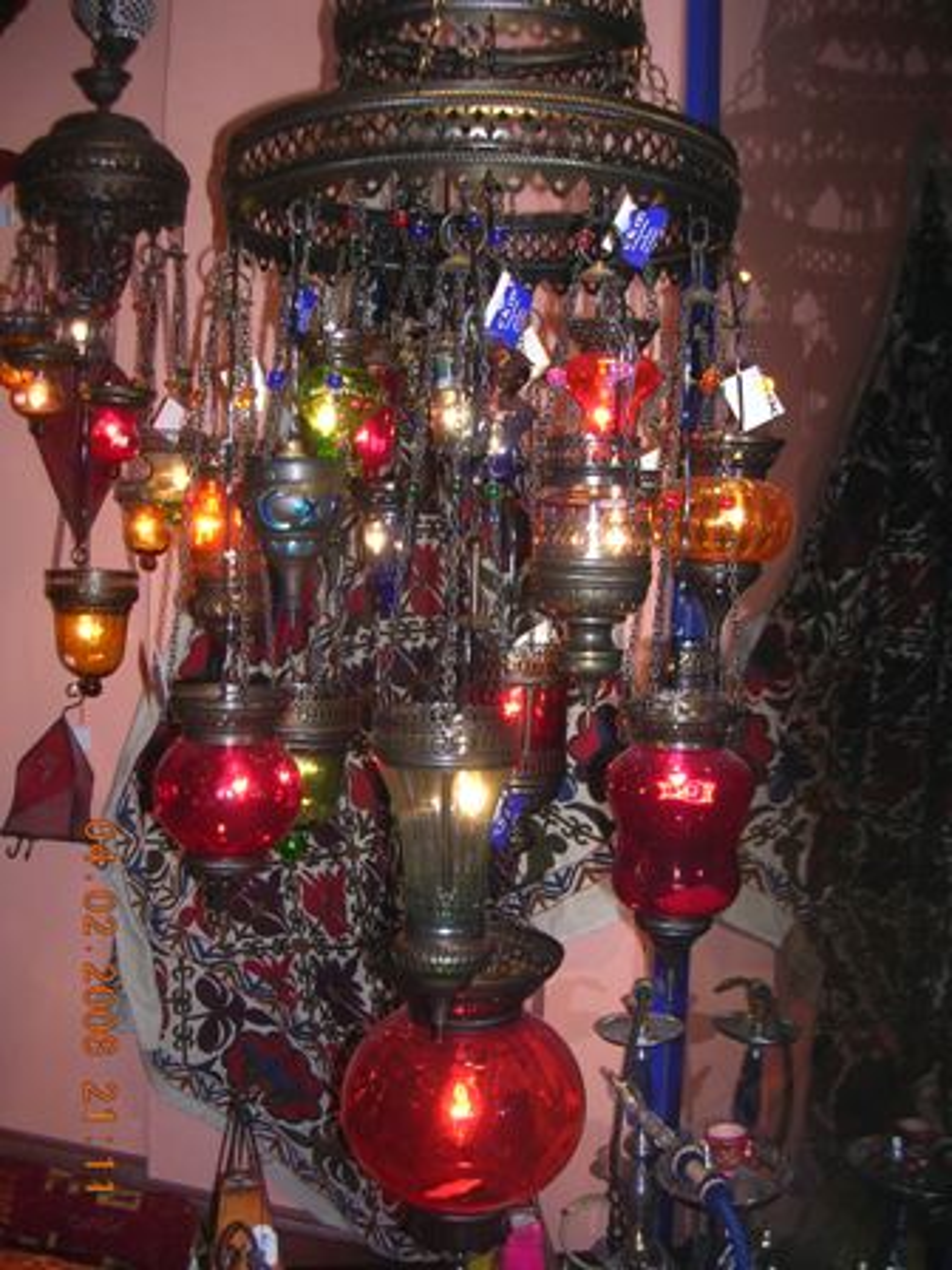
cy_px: 635
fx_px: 1393
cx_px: 476
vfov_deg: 49.0
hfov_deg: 37.7
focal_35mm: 38
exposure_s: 1/60.1
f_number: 2.8
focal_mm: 5.8
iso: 55
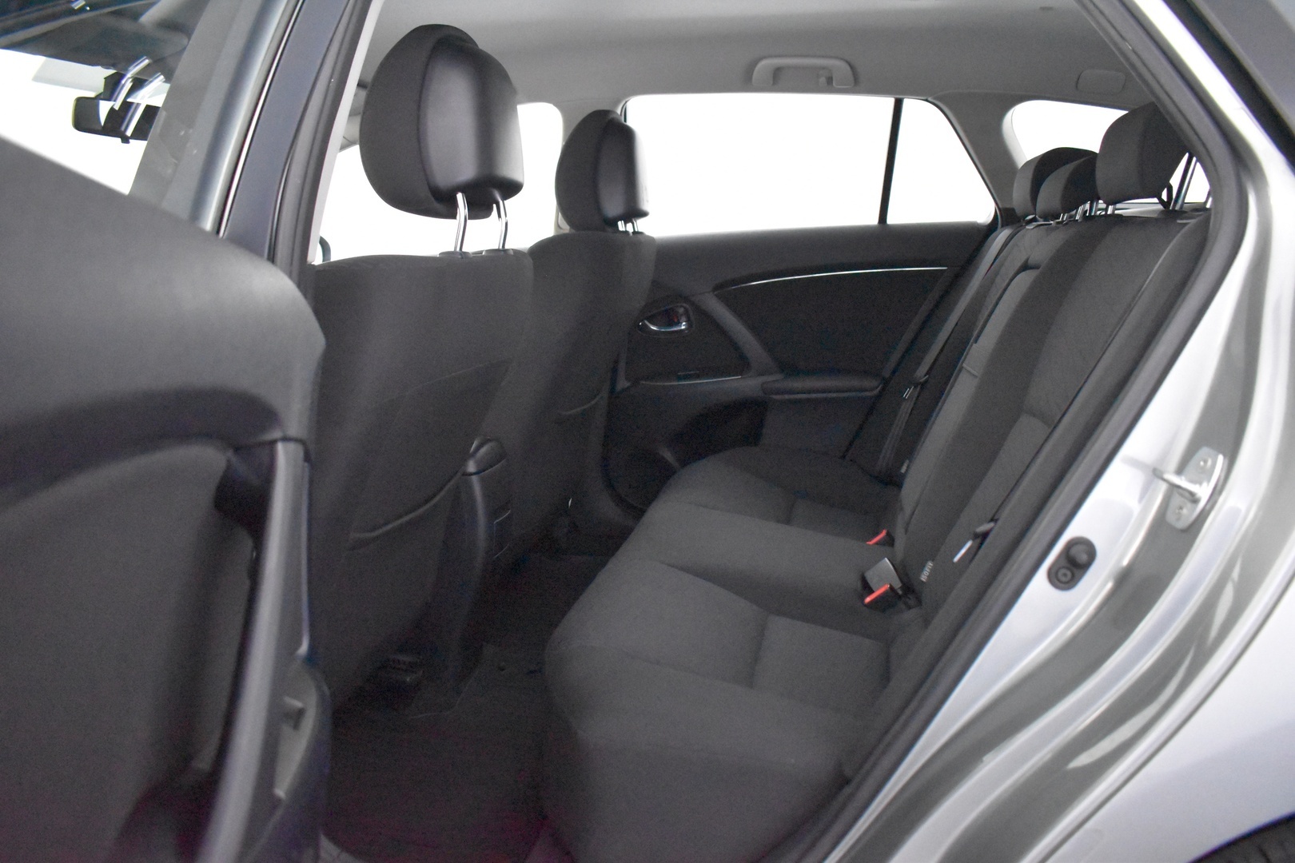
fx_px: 971
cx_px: 648
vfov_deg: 47.9
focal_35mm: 27
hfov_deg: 67.4
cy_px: 432
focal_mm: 18
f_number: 3.5
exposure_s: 1/60
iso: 12800
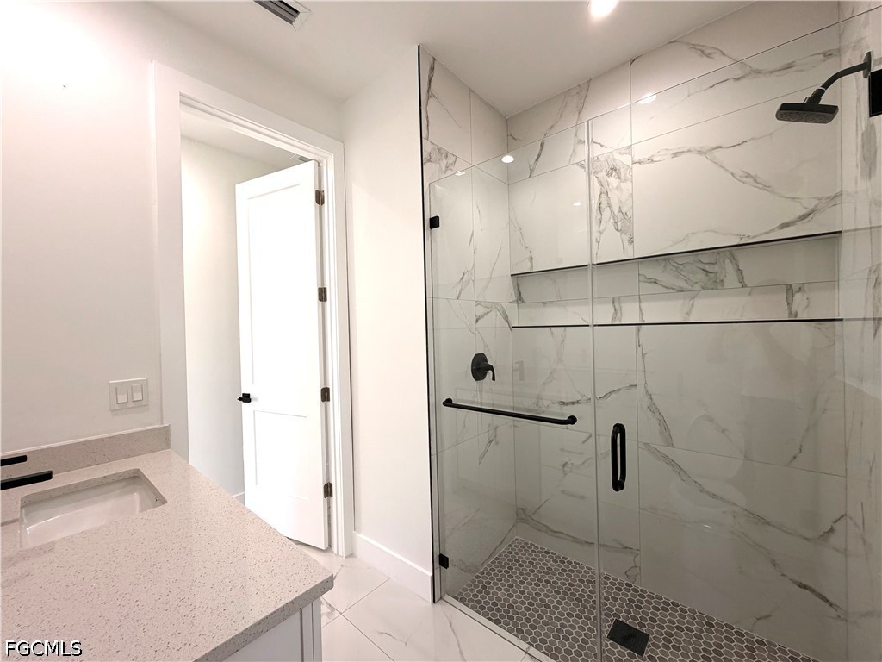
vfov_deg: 85.7
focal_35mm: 14
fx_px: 357
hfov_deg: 102.1
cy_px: 331
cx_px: 441
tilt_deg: -0.3
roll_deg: +1.7
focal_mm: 2.22
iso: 125
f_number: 2.2
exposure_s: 1/120
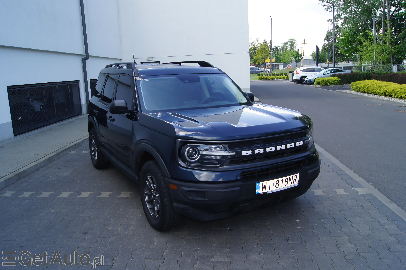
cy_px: 135
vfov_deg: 43.6
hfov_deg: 62.0
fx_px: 338
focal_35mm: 30
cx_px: 203
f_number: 8
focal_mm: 20
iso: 100
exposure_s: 1/80
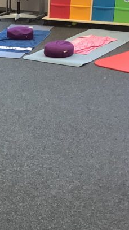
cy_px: 134
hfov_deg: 13.6
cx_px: -43
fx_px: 517
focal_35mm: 85
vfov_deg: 25.0
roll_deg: +1.7
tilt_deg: -22.4
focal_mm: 3.3
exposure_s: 1/60
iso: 125
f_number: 2.4
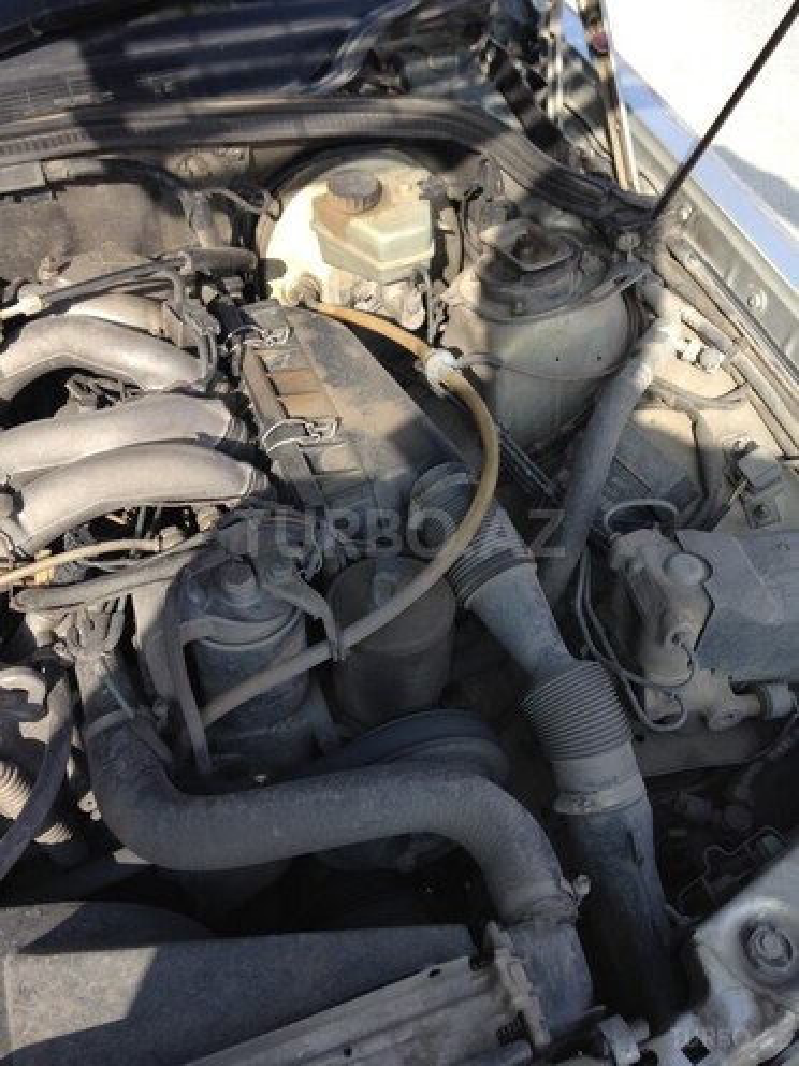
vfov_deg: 55.4
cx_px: 400
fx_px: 1016
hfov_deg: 42.9
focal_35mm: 33
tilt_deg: -45.5
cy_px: 533
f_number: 2.4
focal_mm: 4.12
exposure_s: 1/484
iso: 50
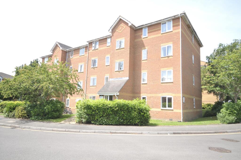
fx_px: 160
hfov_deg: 73.8
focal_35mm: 24
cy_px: 80
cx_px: 120
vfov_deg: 53.0
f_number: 8
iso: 100
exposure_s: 1/100
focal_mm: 16
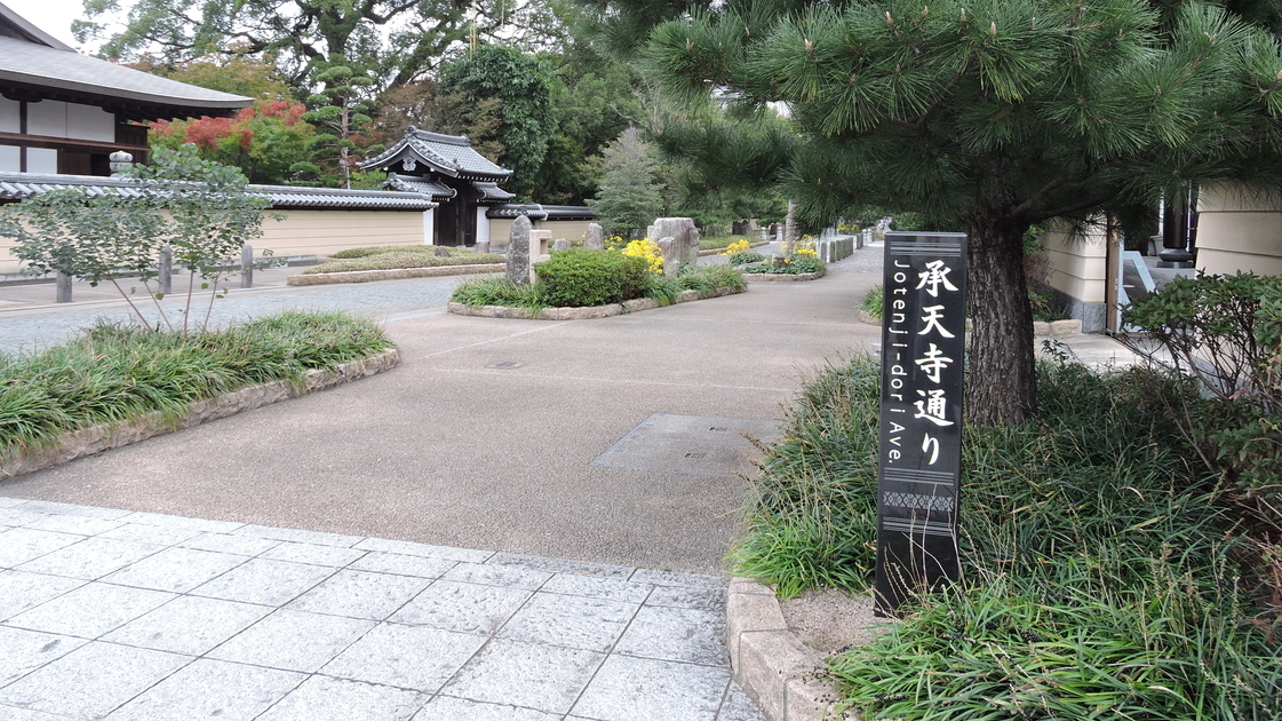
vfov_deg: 41.0
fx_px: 952
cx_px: 622
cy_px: 243
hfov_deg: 67.9
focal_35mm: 28
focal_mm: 4.3
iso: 100
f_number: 3.3
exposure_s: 1/40
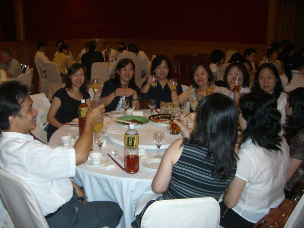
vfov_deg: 37.7
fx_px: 334
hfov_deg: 49.0
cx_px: 152
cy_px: 114
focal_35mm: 38
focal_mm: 6.2
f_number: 2.7
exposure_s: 1/60
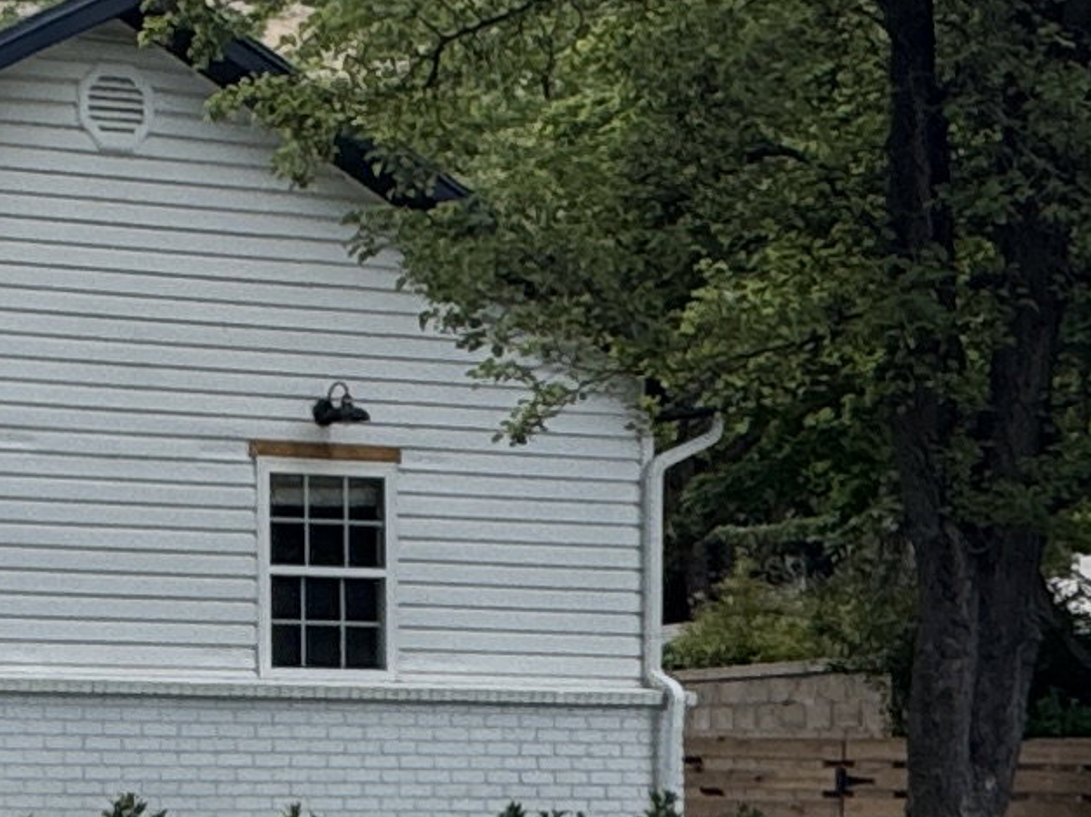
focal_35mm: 90
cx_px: -729
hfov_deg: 18.3
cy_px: 671
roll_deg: -0.6
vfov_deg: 16.3
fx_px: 2836
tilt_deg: +0.5
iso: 50
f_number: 2.2
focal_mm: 2.22
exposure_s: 1/968
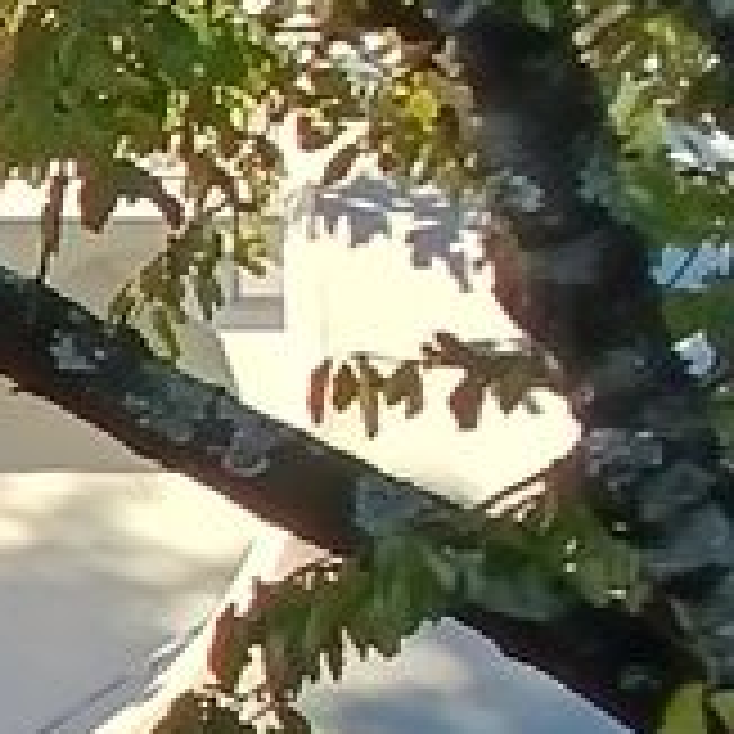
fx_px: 2207
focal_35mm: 92
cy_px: 567
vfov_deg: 18.7
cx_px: -1117
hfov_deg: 13.1
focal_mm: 1.4
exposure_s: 1/545
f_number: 2.2
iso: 50
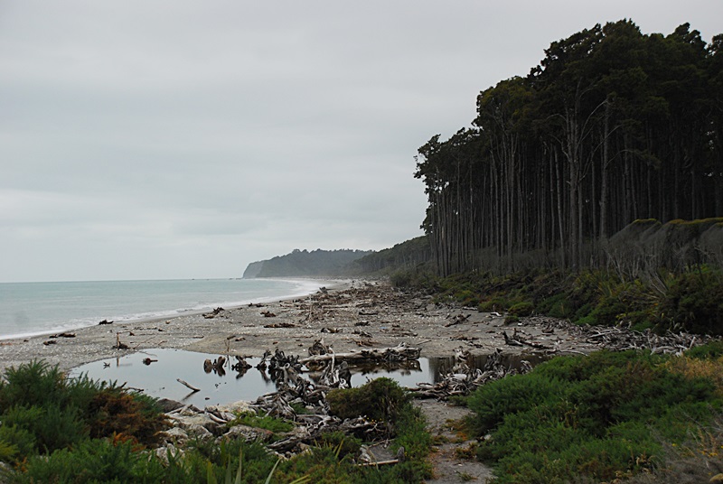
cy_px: 242
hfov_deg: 33.4
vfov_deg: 22.7
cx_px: 362
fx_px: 1207
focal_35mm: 60
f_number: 5.6
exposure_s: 1/2000
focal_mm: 40
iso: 400
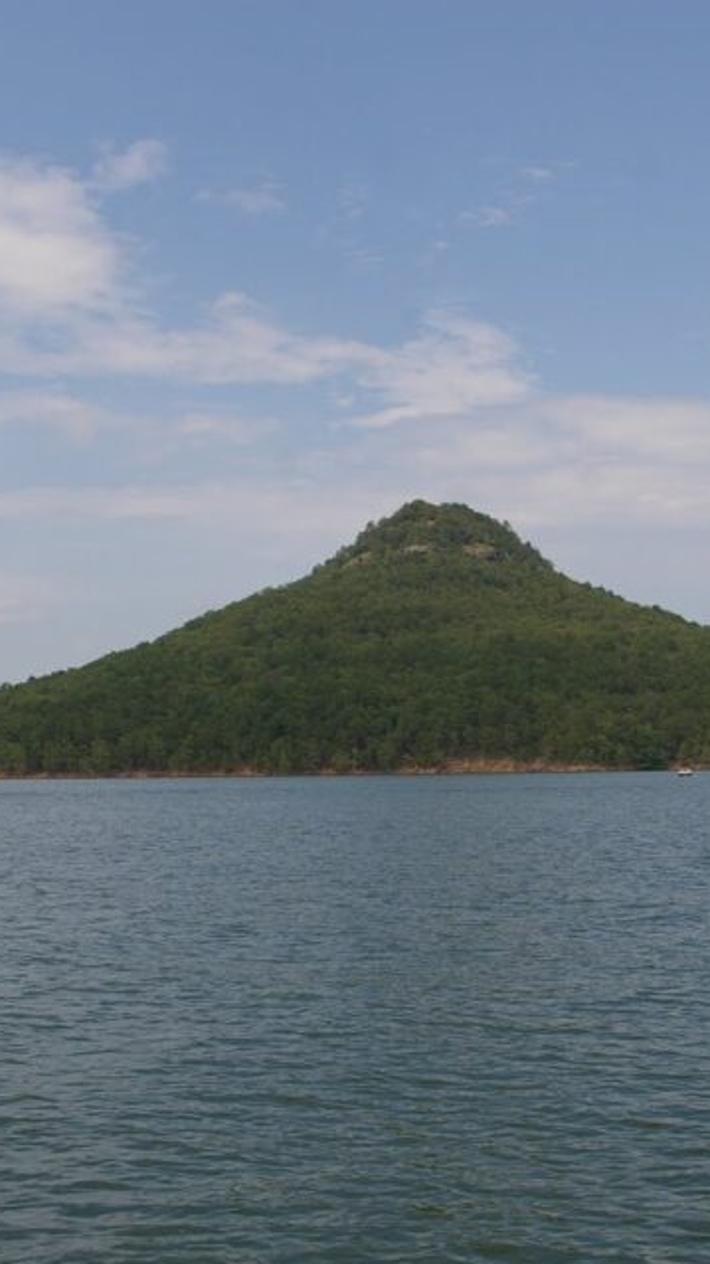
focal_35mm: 53
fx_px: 1770
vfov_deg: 39.3
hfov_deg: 22.7
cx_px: 384
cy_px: 670
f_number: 9.5
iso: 200
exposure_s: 1/500
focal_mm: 21
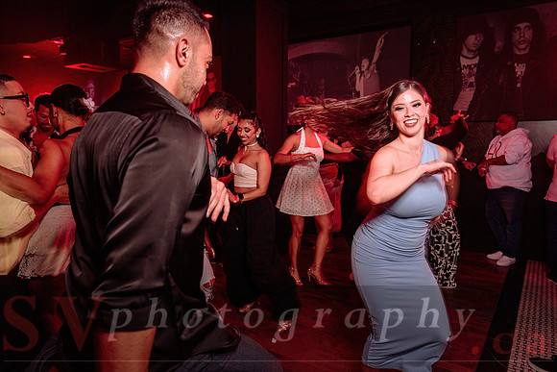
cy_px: 176
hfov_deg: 71.0
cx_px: 293
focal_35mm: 25
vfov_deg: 50.9
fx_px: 390
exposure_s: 1/25
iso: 800
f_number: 4
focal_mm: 24
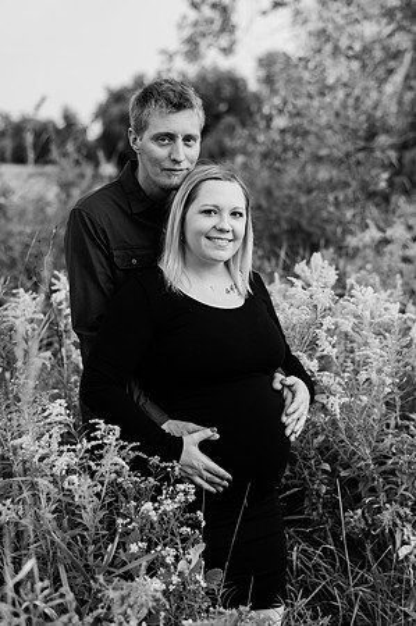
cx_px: 208
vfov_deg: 34.5
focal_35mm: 58
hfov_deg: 23.3
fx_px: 1008
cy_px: 313
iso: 200
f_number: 2.8
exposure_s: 1/640
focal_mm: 58
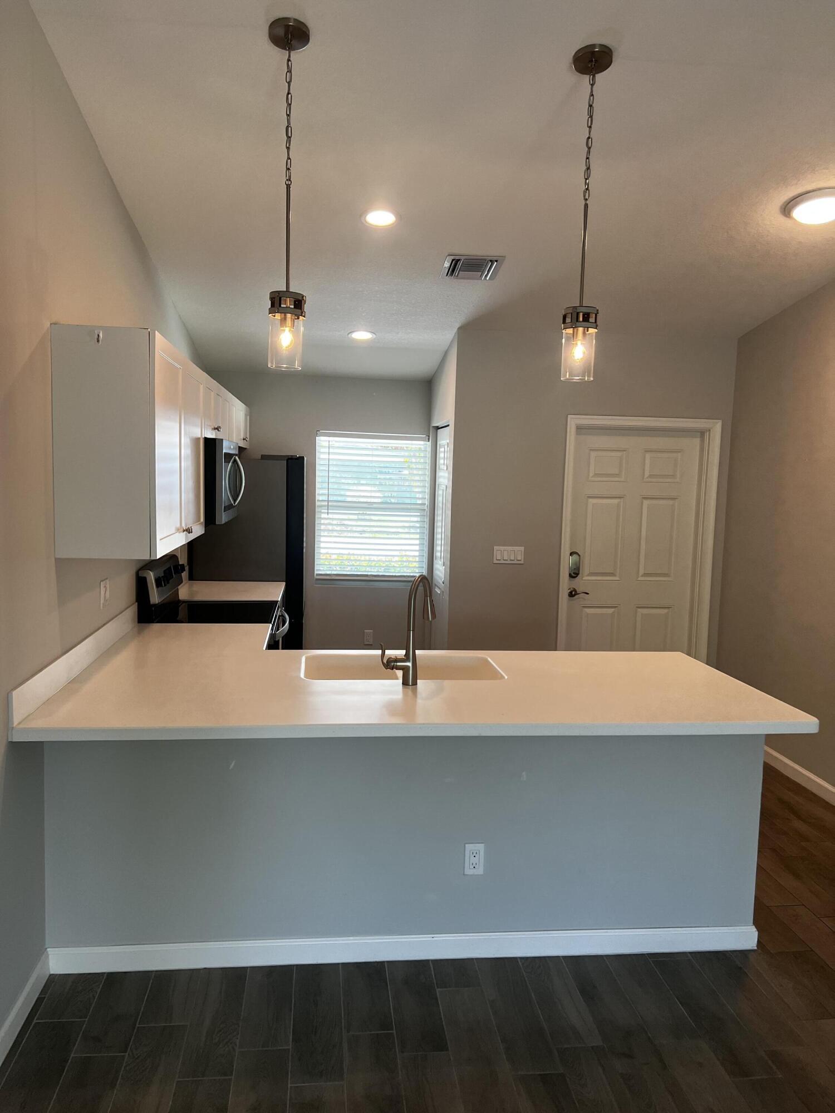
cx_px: 418
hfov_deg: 53.1
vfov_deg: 67.3
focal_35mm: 26
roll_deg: -1.2
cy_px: 556
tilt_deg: -5.3
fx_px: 836
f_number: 1.5
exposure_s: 1/120
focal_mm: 5.7
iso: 100
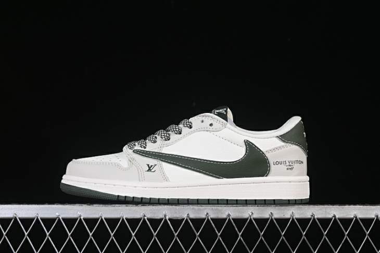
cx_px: 190
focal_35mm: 75
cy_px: 126
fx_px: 791
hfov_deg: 27.0
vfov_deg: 18.2
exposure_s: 1/80
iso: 160
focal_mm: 50
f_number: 8
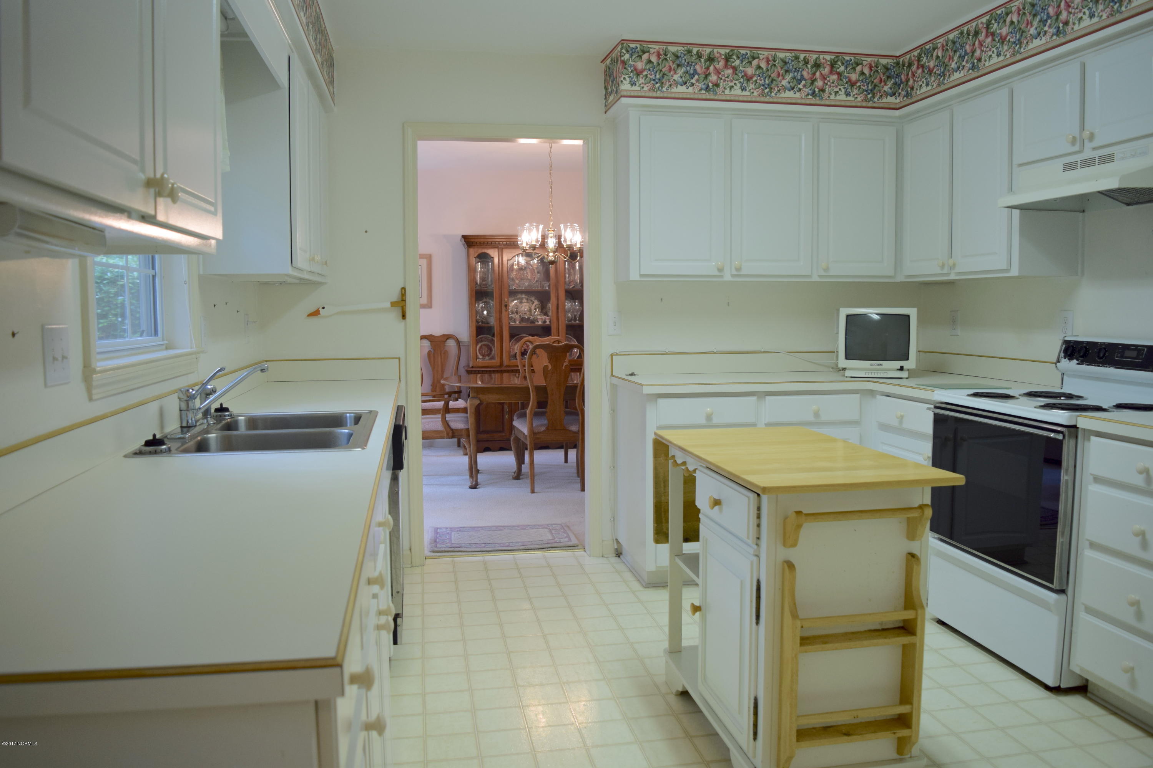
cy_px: 384
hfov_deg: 67.4
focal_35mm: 27
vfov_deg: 47.9
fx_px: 865
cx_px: 576
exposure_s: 1/60
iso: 400
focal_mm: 18
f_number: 4
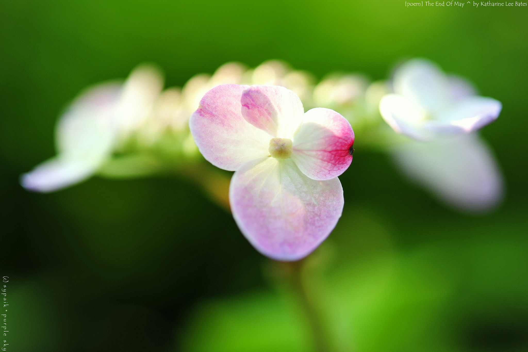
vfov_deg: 22.6
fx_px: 880
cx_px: 264
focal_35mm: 60
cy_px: 176
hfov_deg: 33.4
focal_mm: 60
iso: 200
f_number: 3.5
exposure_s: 1/200
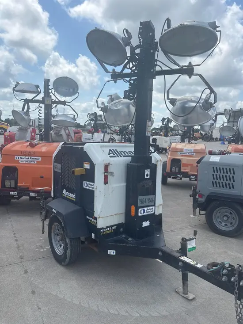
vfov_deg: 67.3
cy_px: 162
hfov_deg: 53.1
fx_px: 243
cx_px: 122
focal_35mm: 26
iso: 50
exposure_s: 1/2857
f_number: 1.6
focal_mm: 5.96
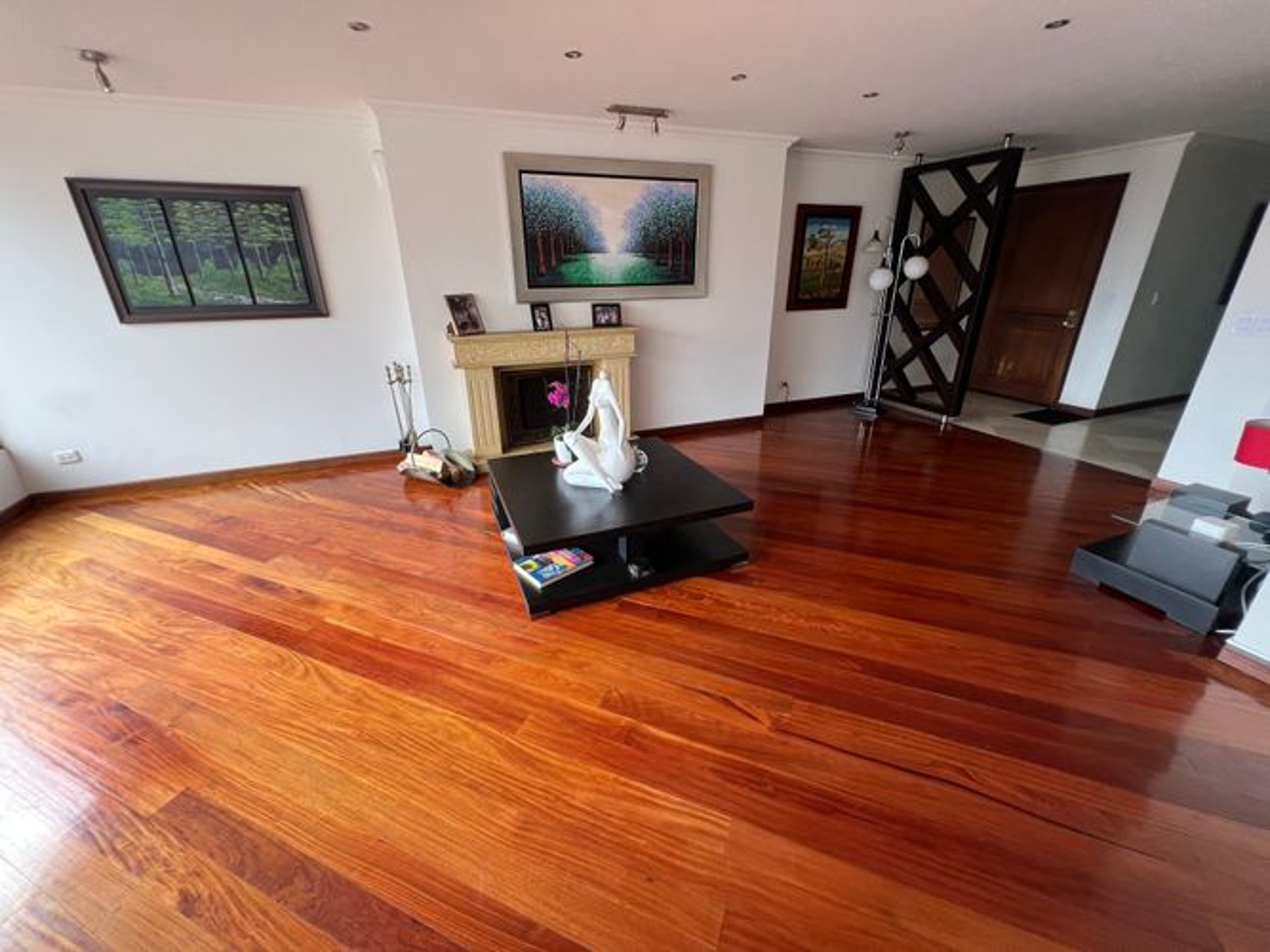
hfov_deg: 106.2
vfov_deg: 89.9
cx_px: 635
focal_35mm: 13
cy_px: 476
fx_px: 477
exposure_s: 1/99
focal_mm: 1.57
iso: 80
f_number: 1.8
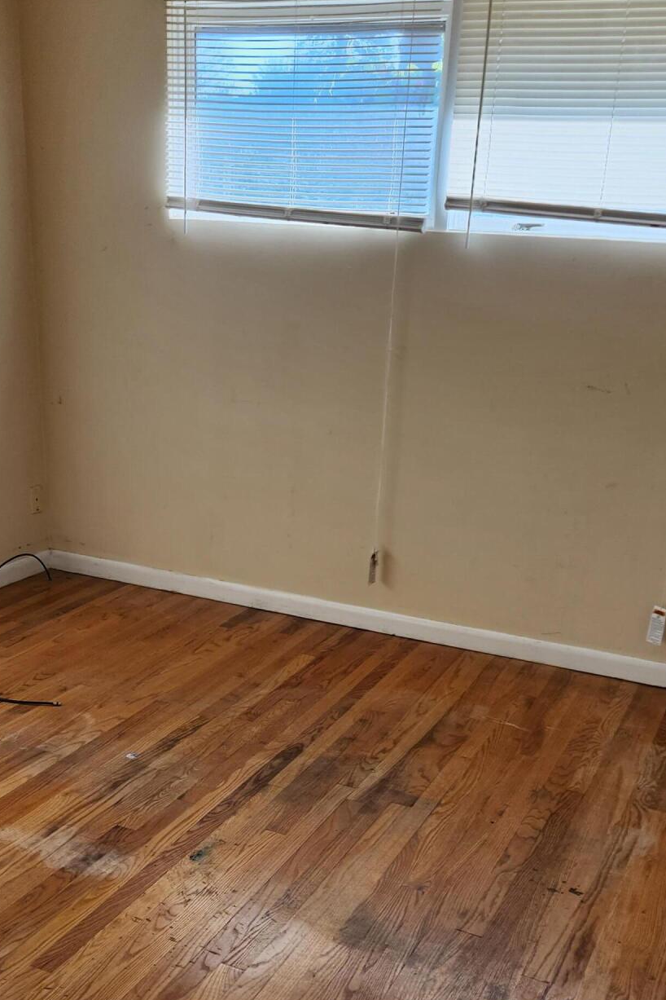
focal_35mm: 39
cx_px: 312
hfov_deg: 34.2
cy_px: 718
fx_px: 1082
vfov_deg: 48.1
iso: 64
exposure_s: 1/180
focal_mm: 5.4
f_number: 1.8
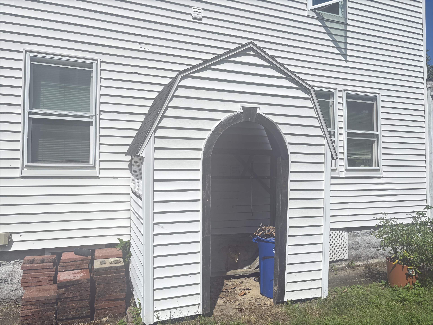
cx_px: 216
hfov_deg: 67.3
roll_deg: -0.3
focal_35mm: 26
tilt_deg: +2.1
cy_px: 162
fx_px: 325
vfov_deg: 53.1
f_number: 1.6
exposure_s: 1/1626
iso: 50
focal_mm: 5.96
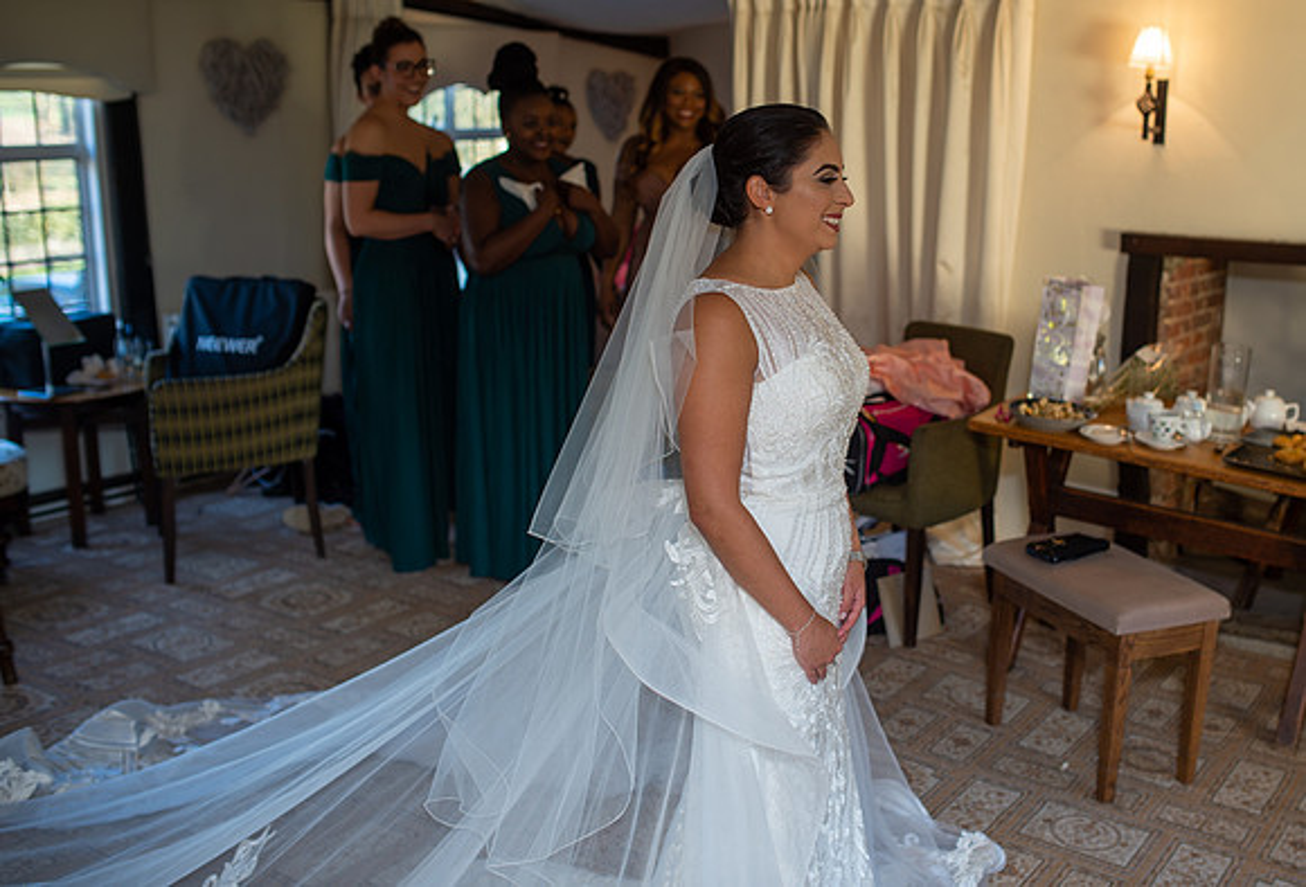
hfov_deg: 45.6
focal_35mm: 42
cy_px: 358
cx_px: 794
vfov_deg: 32.0
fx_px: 1543
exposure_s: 1/100
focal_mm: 35
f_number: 2.5
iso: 125
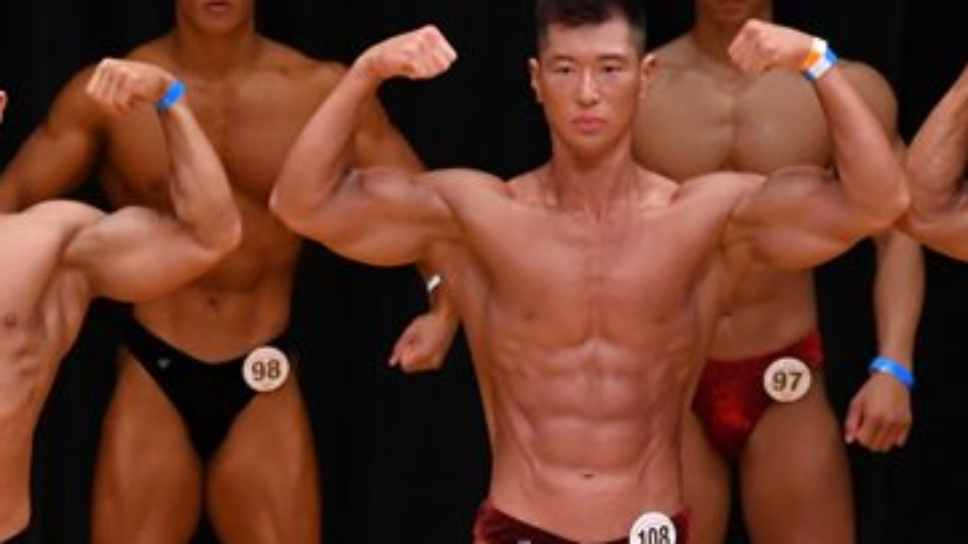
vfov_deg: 2.0
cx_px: 79
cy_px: 557
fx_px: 15579
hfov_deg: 3.6
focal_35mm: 607
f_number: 5.6
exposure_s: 1/400
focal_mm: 180
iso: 3200
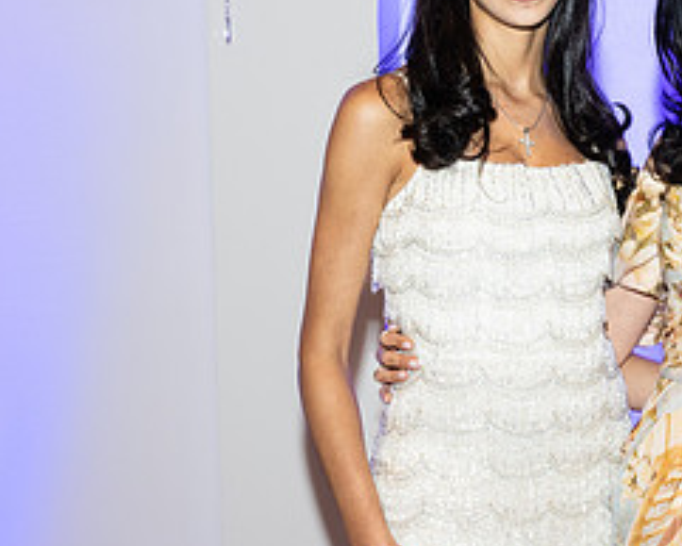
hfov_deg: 19.2
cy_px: 231
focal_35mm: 97
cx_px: 679
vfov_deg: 15.9
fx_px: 1959
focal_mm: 43
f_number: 5.6
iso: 1000
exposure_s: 1/80
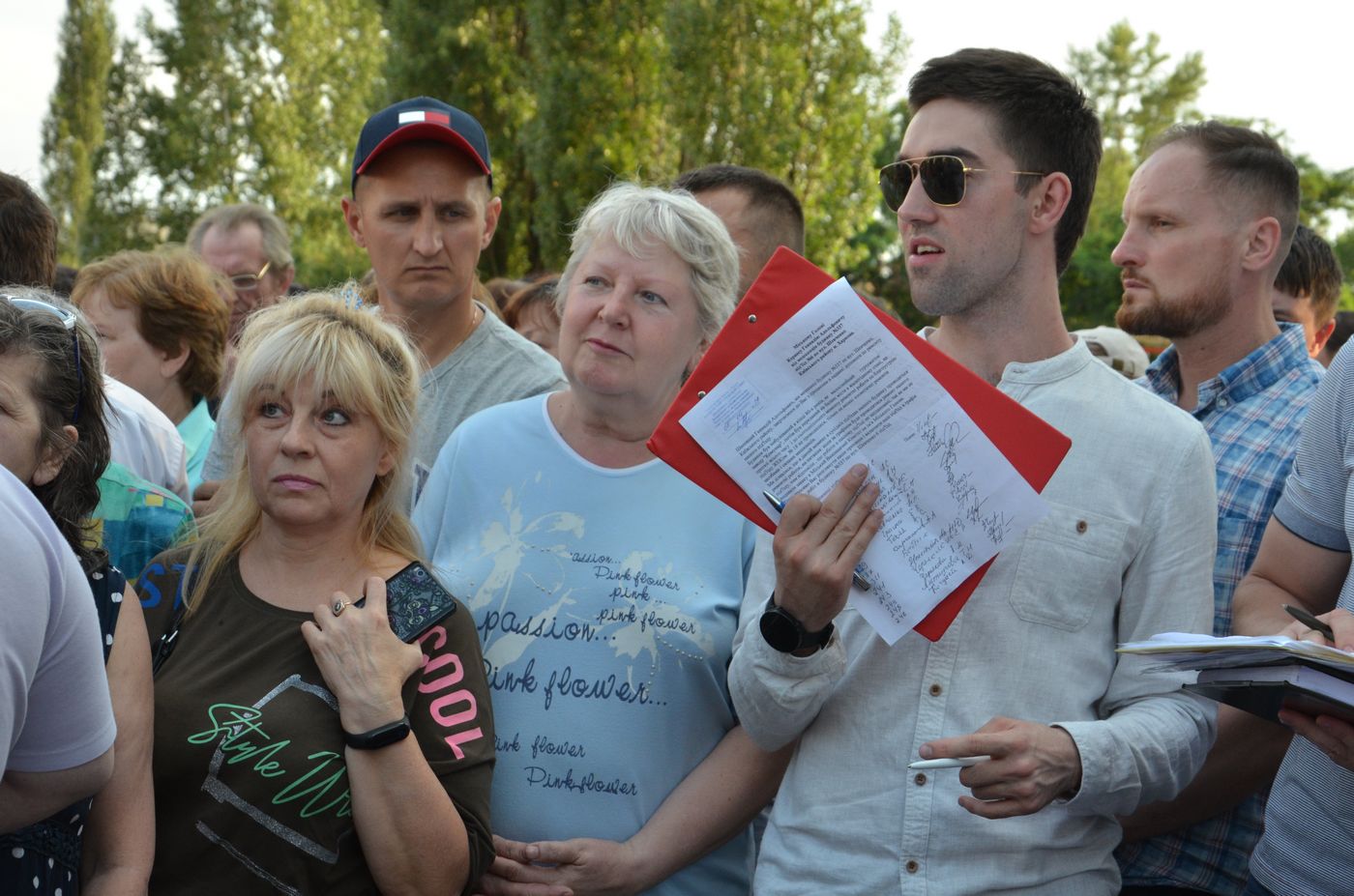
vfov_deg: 20.1
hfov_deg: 29.9
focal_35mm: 68
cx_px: 677
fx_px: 2533
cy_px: 448
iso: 640
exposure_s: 1/400
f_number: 9
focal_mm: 45
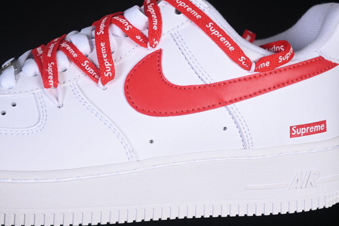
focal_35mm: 75
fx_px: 706
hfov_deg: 27.0
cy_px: 113
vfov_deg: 18.2
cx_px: 170
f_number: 7.1
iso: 160
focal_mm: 50
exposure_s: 1/100
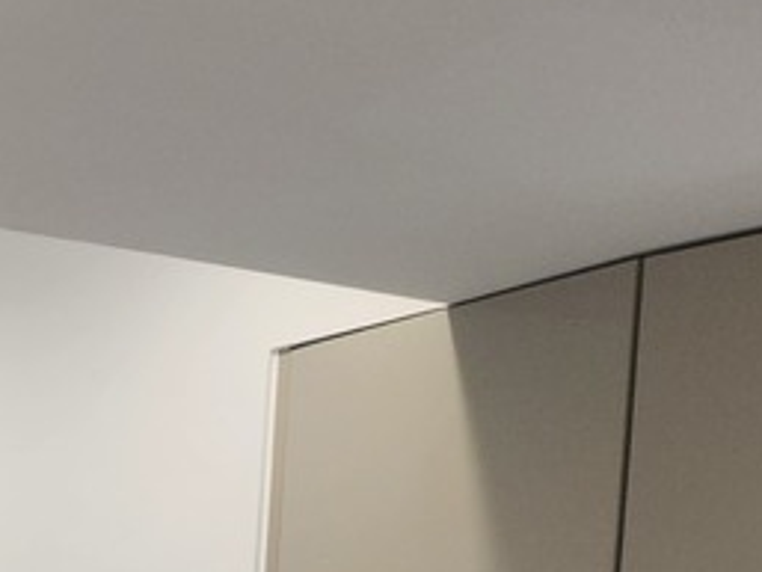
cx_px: -1023
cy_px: 1381
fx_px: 2841
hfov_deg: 12.3
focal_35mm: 129
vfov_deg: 10.0
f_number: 1.8
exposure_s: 1/120
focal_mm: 5.4
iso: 64
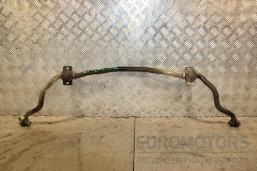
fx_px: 236
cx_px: 128
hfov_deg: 57.2
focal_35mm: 33
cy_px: 86
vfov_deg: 40.0
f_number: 5
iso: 800
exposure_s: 1/200
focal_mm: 22
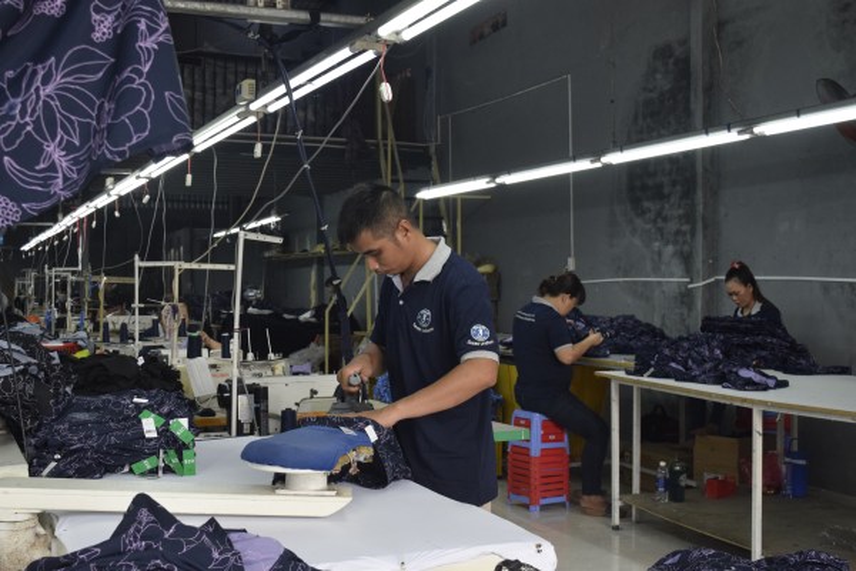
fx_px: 1070
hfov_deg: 43.6
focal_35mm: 45
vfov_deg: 29.9
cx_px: 428
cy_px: 286
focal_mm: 30
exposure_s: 1/200
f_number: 7.1
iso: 1600
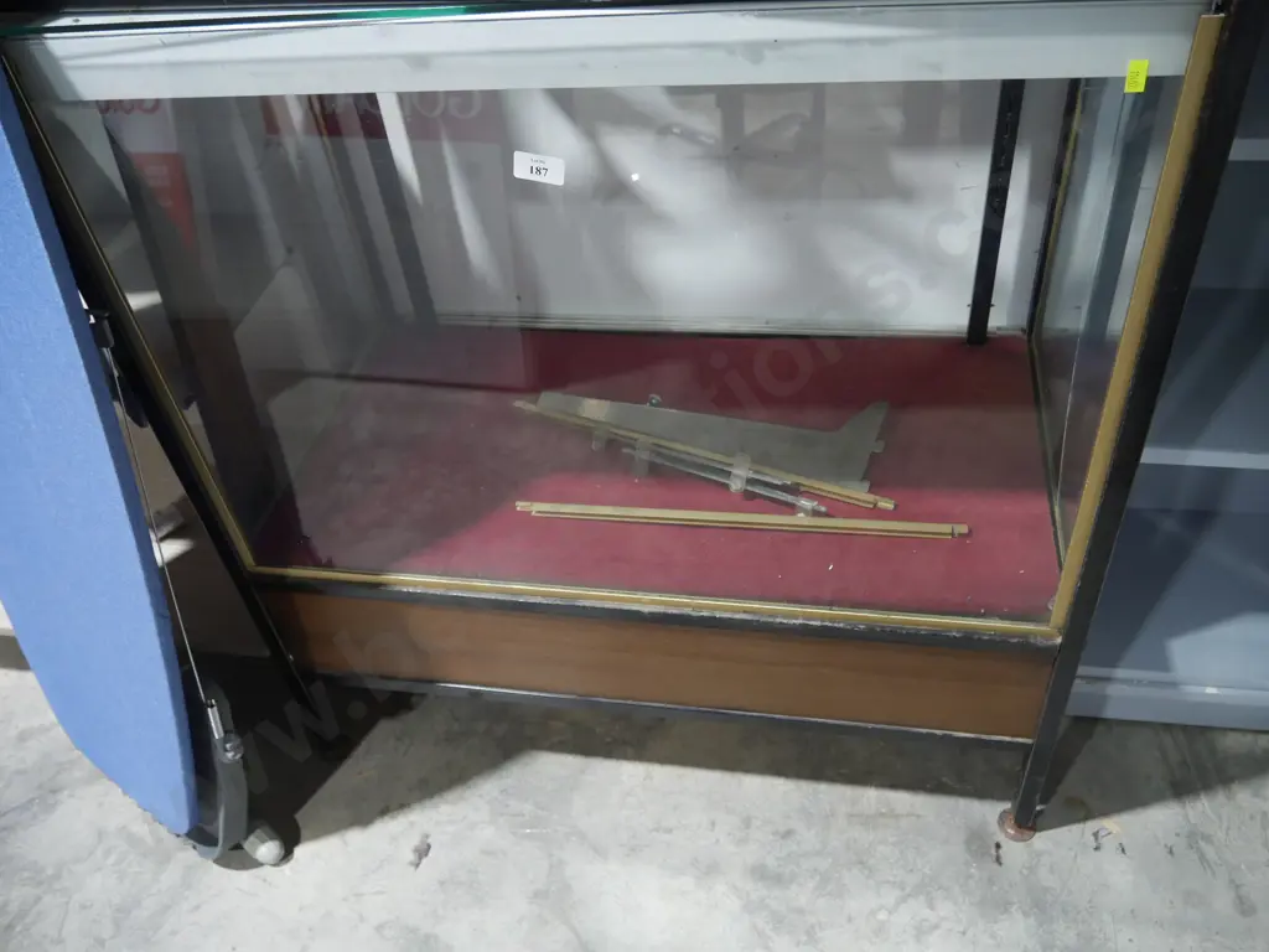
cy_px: 476
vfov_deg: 49.7
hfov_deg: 63.4
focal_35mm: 28
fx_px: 1026
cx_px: 634
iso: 640
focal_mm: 14
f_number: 3.5
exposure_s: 1/60
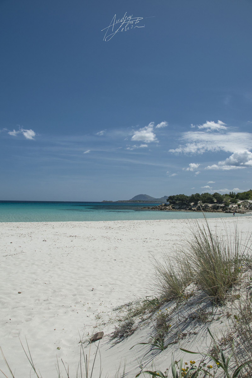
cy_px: 189
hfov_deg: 47.9
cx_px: 126
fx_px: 283
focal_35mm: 27
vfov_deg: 67.4
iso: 200
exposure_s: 1/400
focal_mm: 18
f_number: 10
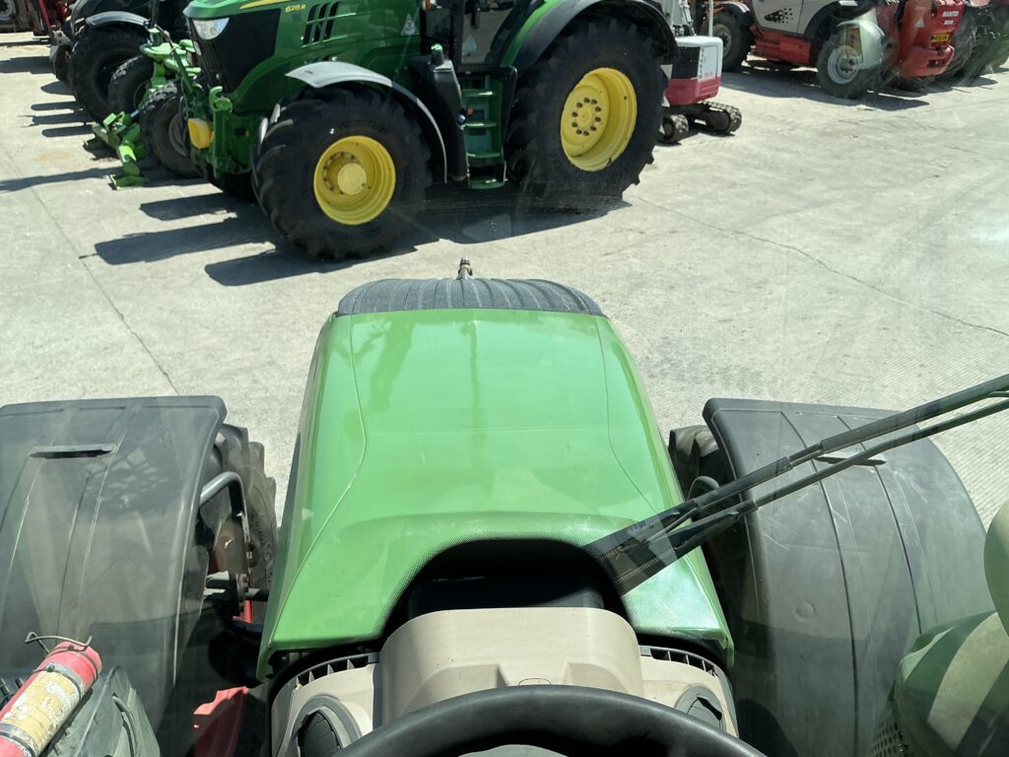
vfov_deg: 49.7
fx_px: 816
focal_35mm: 28
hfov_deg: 63.4
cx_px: 504
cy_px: 378
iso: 25
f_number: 1.8
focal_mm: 3
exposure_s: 1/1377
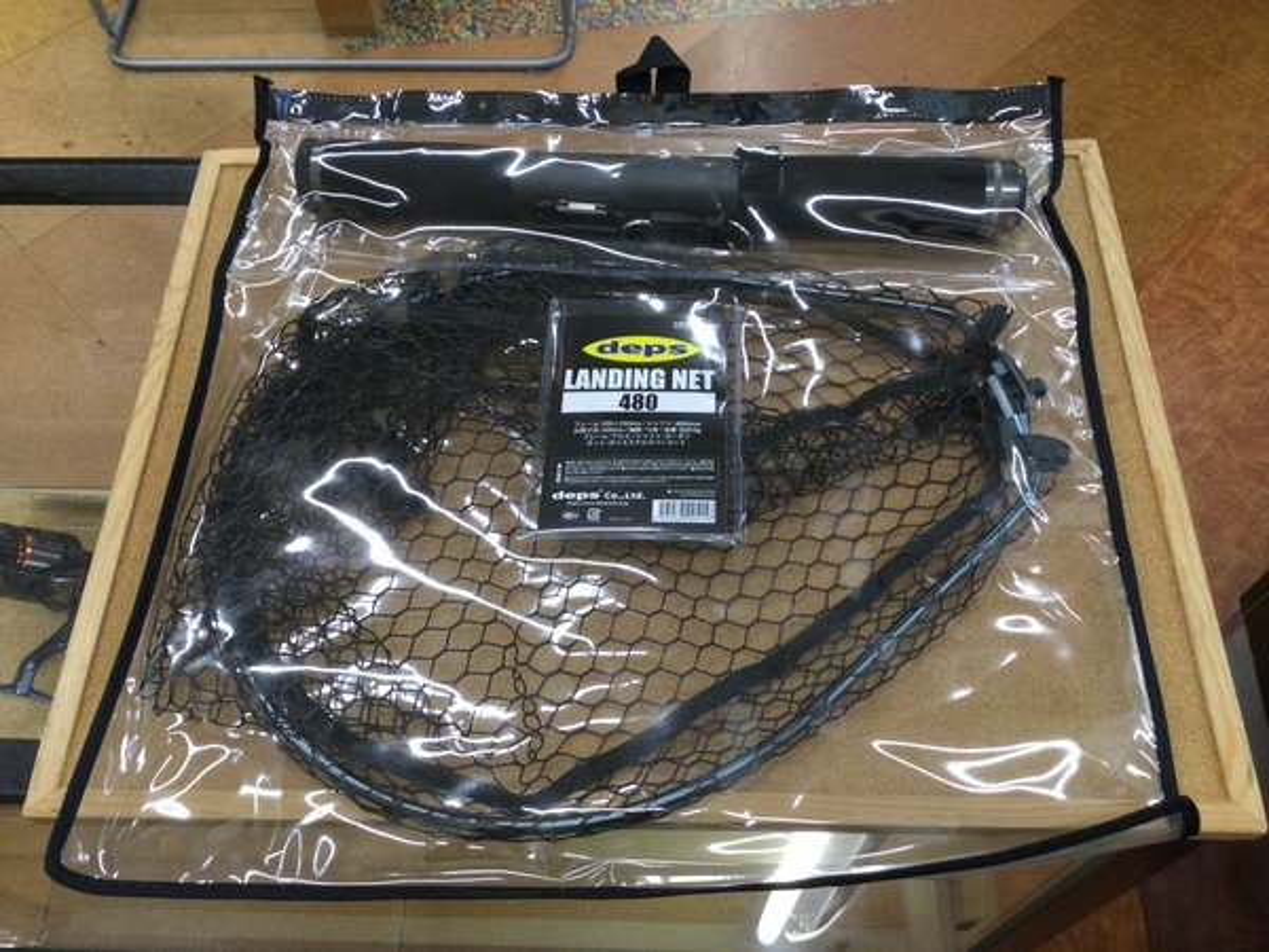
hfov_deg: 58.4
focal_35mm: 31
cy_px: 476
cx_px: 634
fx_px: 1136
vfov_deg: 45.4
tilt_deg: -59.9
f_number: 2.4
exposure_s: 1/30
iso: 32
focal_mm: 3.3
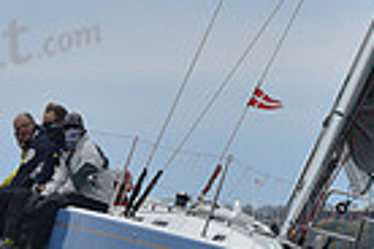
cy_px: 175
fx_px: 7885
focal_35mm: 759
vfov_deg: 1.8
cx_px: 244
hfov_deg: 2.7
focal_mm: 180
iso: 320
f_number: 9
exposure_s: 1/1000
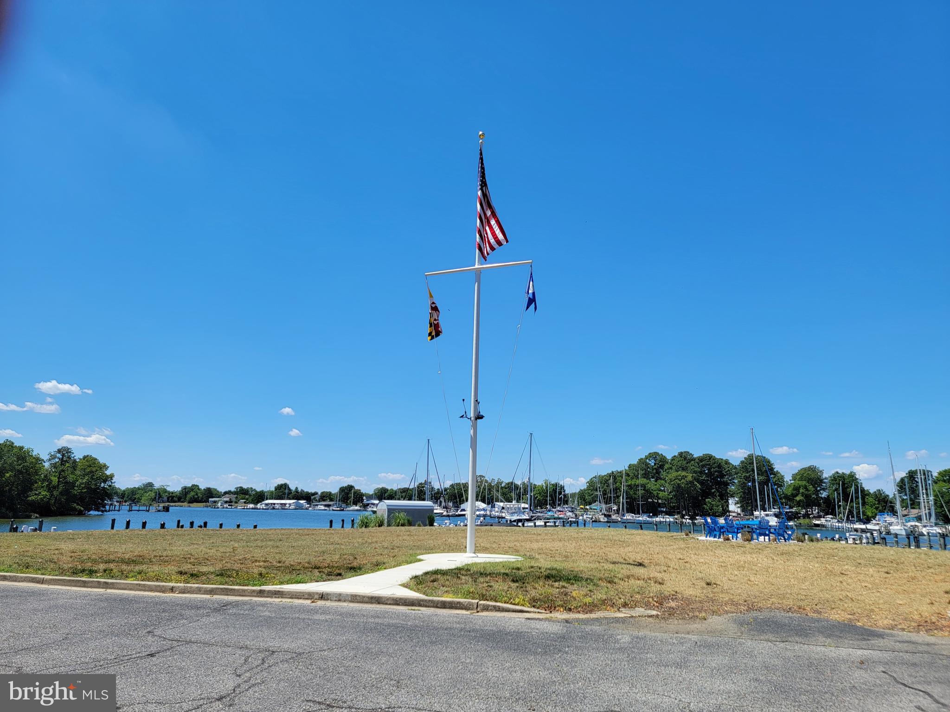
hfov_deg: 71.6
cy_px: 356
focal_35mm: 24
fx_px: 659
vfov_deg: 56.8
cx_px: 475
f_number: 1.8
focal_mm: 6.7
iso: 16
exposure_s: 1/1027
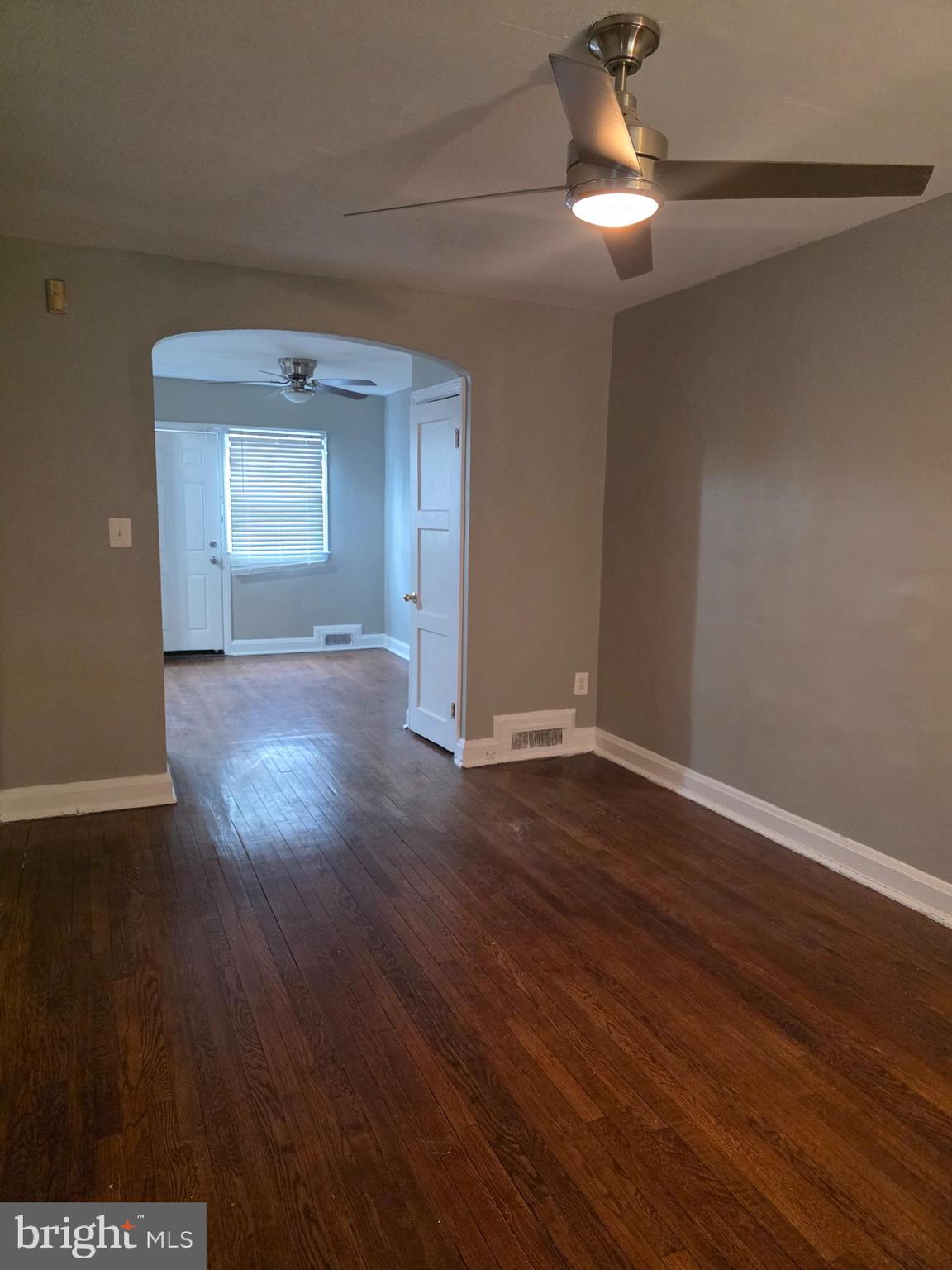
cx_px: 476
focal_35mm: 23
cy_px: 635
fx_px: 843
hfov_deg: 58.9
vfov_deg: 73.9
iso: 1600
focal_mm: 6.3
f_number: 1.7
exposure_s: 1/120
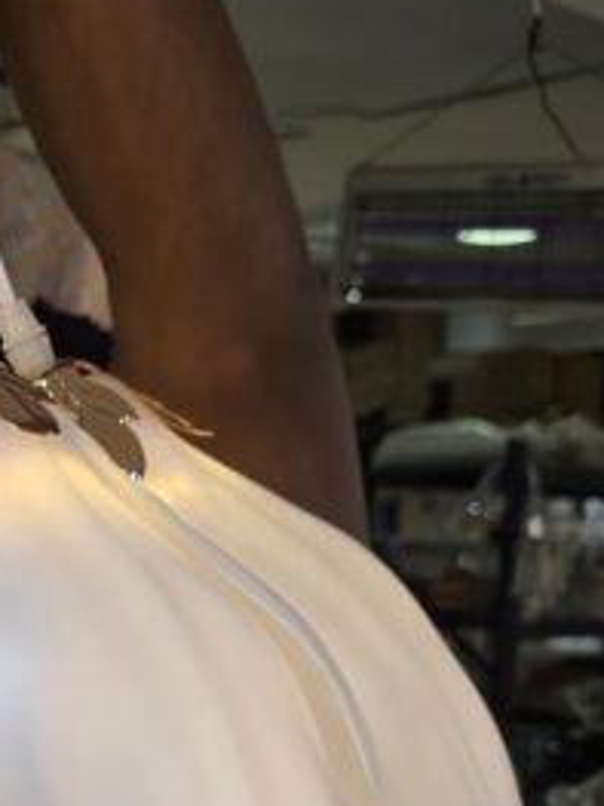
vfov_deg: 27.2
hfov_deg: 18.7
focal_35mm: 70
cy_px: 647
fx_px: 1630
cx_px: -285
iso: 12
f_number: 1.7
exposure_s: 1/128
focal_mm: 6.3
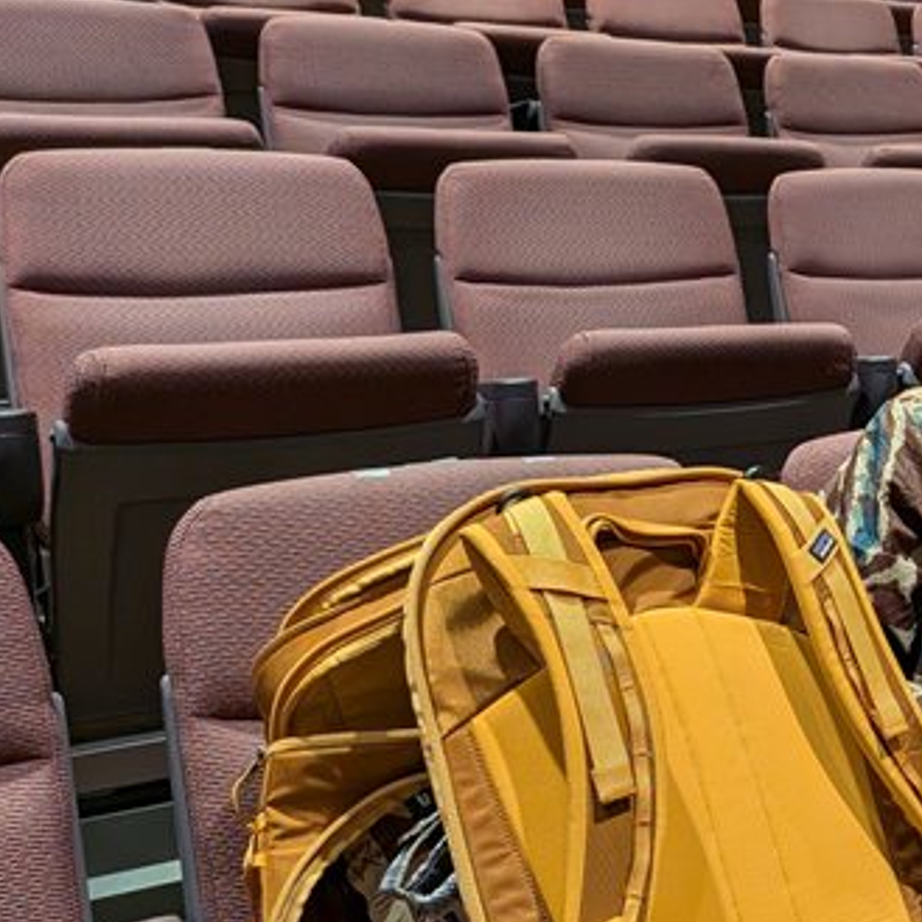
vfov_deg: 34.0
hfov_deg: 31.3
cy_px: 497
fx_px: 1507
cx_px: 935
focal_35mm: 50
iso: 462
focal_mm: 4.53
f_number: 1.7
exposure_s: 1/120
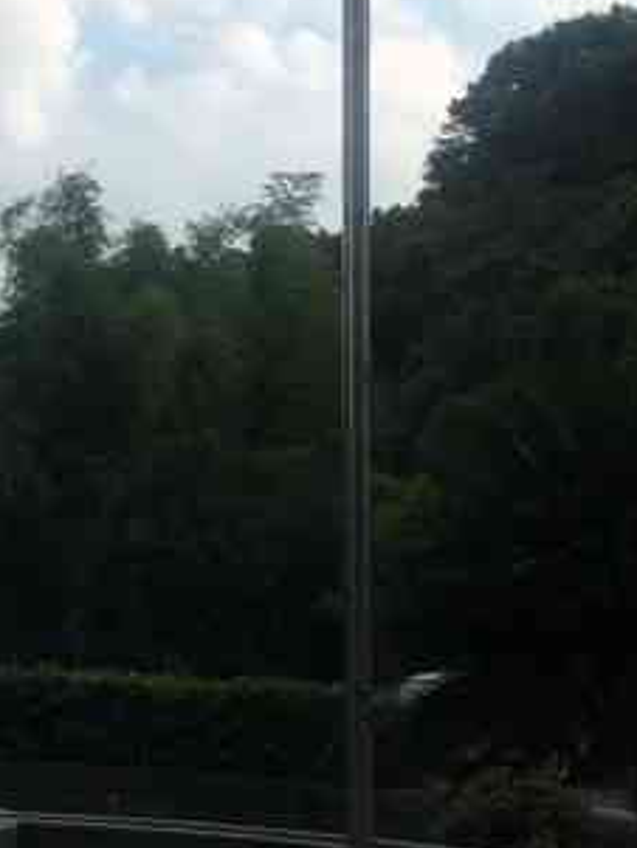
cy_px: 142
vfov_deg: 21.4
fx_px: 2207
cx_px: -11
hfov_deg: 16.1
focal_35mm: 90
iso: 25
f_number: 2.2
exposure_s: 1/1261
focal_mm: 4.15
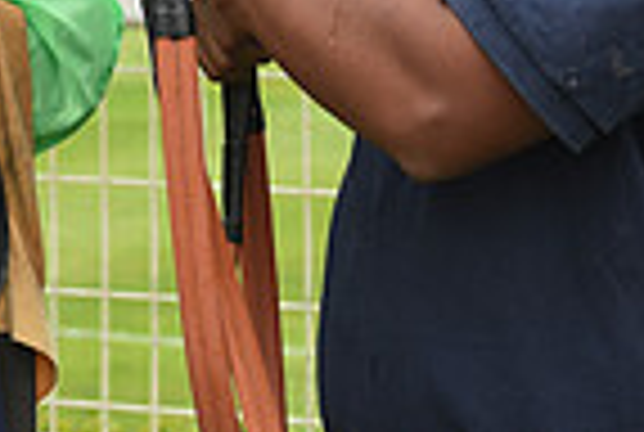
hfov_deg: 8.2
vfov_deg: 5.4
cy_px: -430
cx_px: 122
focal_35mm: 251
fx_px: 4499
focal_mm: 62
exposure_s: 1/160
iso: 400
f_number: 5.6
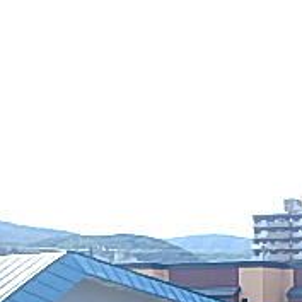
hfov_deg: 19.3
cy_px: 346
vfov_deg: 23.8
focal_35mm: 67
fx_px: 661
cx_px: 544
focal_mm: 3.7
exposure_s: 1/400
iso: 125
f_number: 3.5
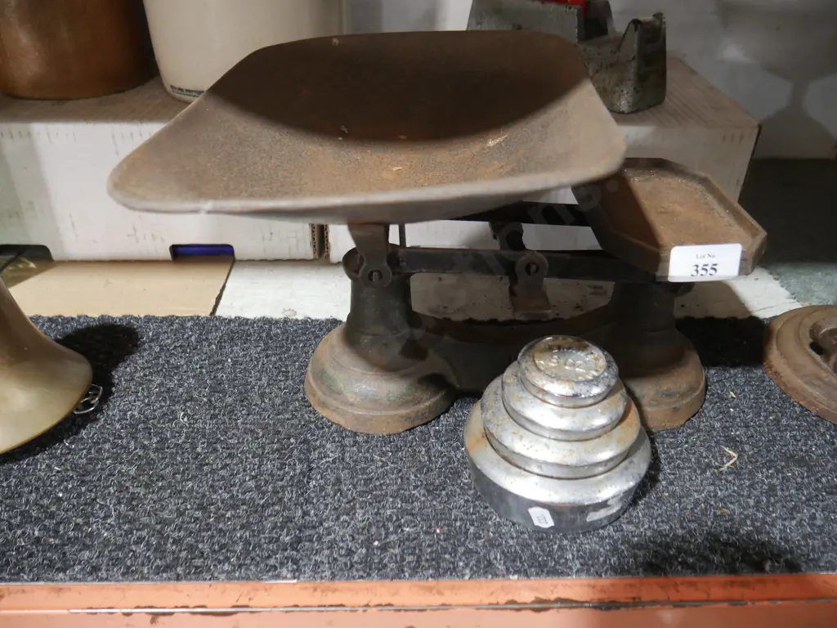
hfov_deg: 63.4
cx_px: 418
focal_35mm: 28
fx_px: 677
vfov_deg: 49.7
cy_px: 314
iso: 1250
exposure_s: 1/60
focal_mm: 14
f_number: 3.5
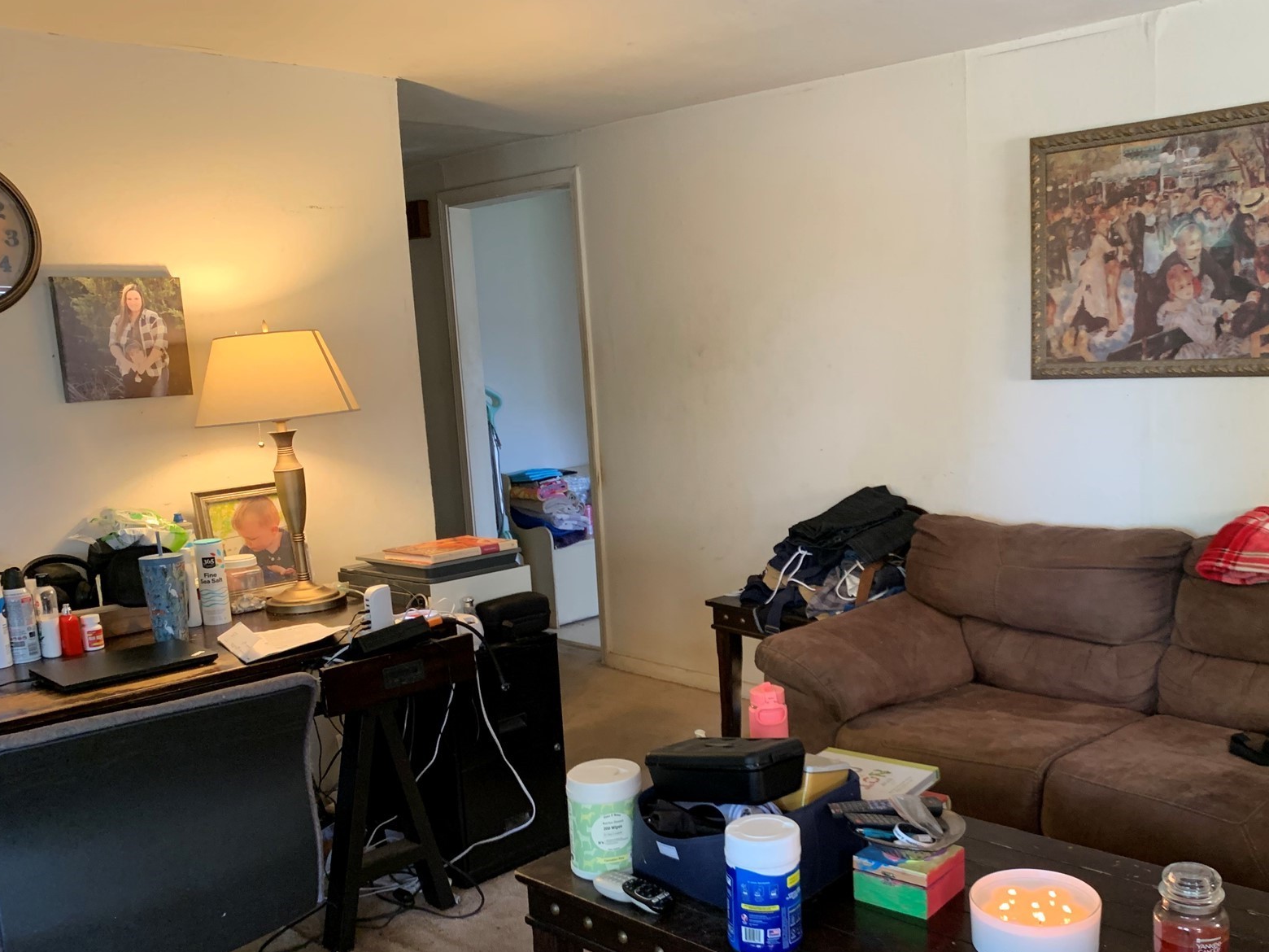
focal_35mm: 32
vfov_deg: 44.1
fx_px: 1173
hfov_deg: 56.5
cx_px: 748
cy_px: 534
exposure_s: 1/60
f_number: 1.8
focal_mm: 4.25
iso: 250
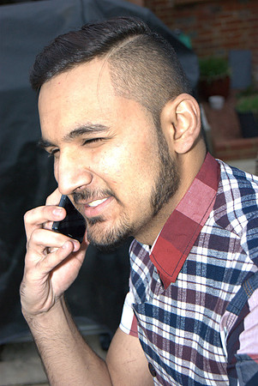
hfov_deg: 18.2
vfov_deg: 27.0
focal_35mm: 75
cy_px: 193
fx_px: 804
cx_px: 129
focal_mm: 50
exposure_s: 1/160
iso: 800
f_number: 5.6
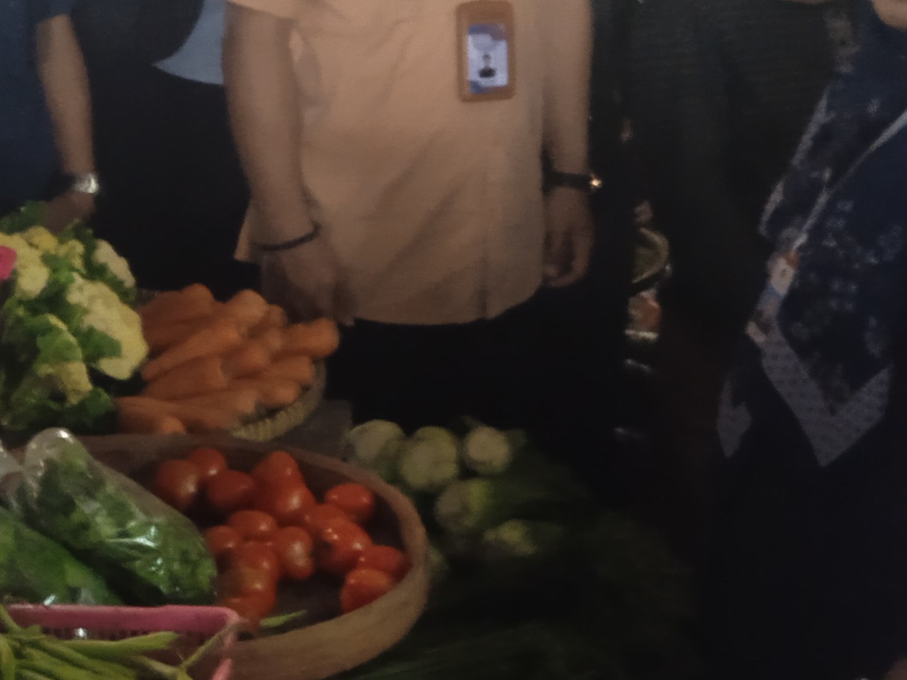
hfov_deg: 23.2
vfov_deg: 17.6
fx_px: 2201
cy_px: 334
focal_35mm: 84
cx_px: 281
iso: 1511
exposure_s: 1/14.3
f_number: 2.2
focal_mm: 3.43
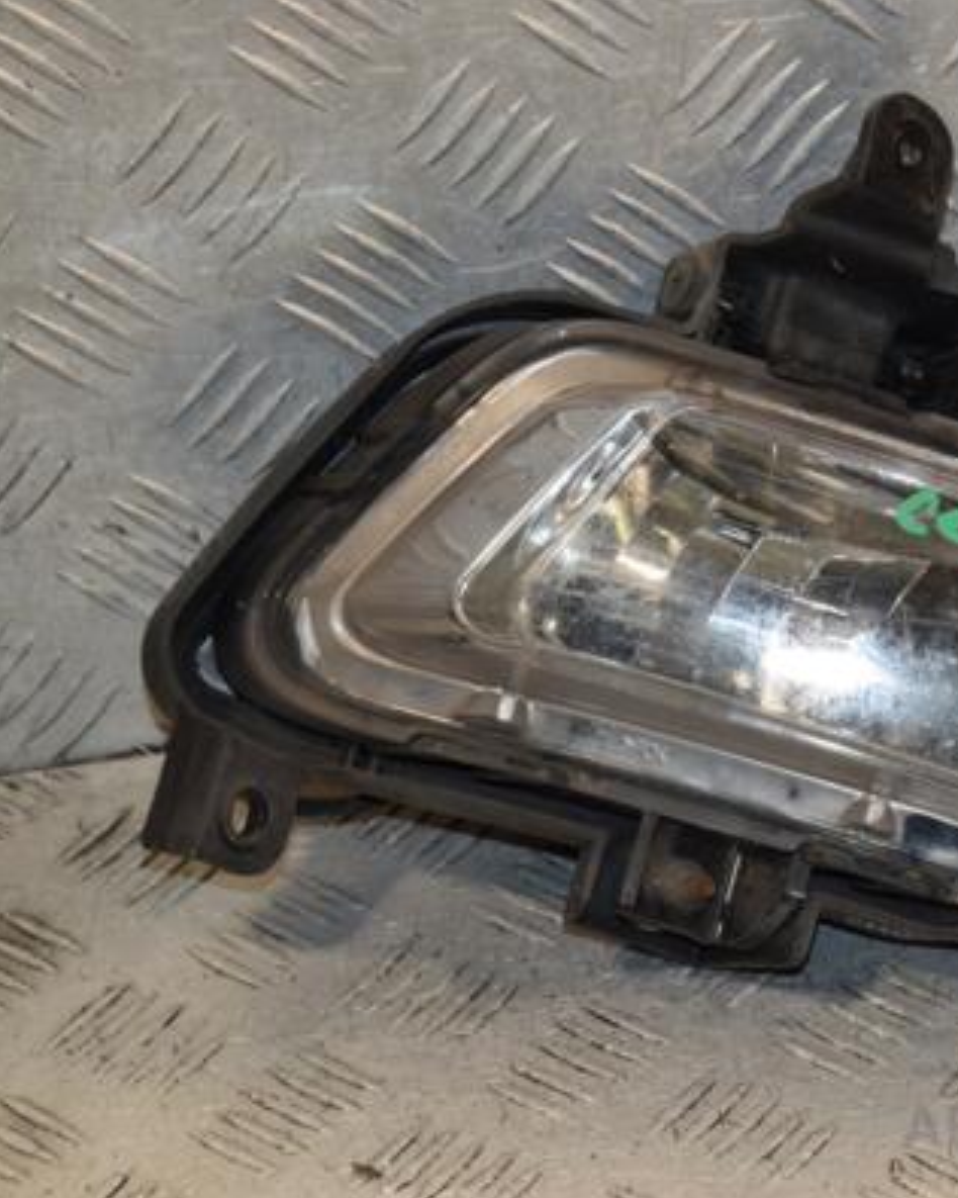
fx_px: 4997
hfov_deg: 10.9
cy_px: 597
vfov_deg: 13.7
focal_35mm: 141
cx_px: 846
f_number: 7.1
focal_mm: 66
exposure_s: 1/200
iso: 800
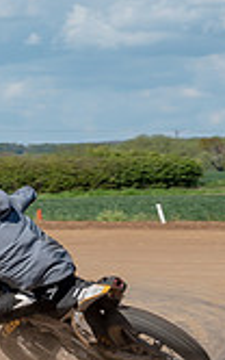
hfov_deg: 3.9
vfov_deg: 6.2
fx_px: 3310
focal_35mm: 338
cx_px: 50
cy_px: 370
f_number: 8
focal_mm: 70
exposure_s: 1/200
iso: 100
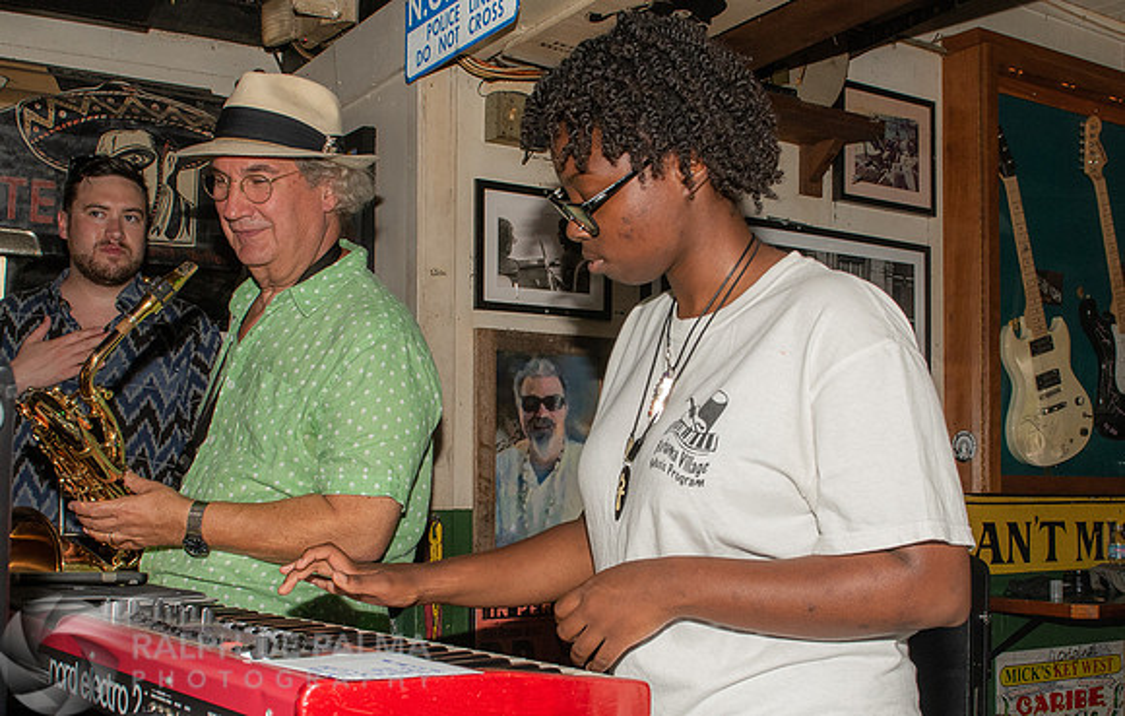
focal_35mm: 43
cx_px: 591
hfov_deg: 46.4
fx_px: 1312
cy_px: 438
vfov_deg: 30.4
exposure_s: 1/200
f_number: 10
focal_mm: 24
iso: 800
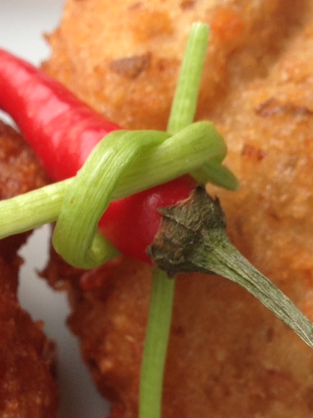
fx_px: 1122
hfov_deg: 15.7
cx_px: 27
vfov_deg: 20.8
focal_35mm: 93
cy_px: 341
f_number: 2.4
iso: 50
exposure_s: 1/364
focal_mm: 4.13
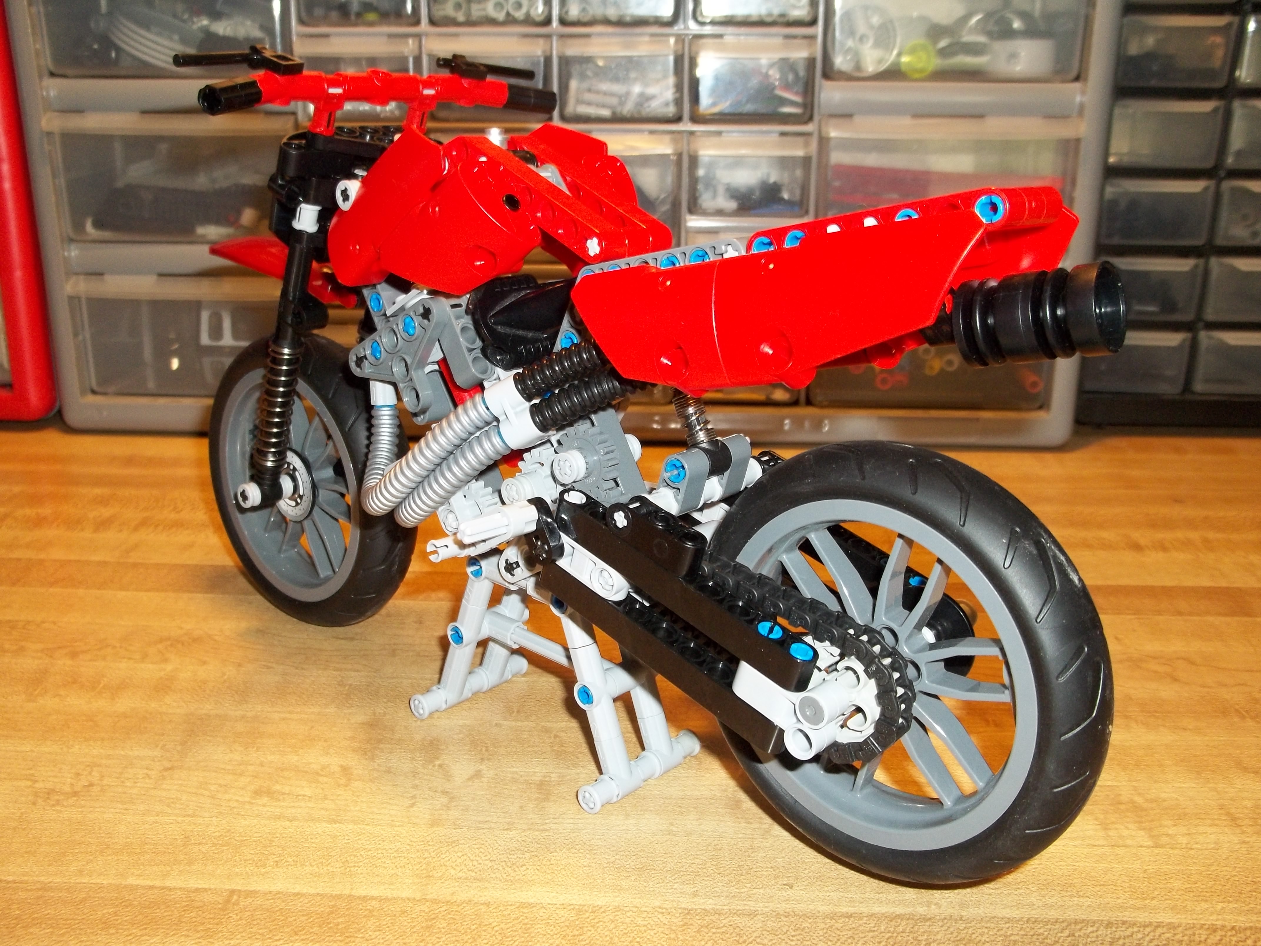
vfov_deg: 42.9
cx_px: 630
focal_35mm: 33
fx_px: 1202
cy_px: 473
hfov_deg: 55.4
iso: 160
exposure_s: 1/30
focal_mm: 5.9
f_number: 3.3
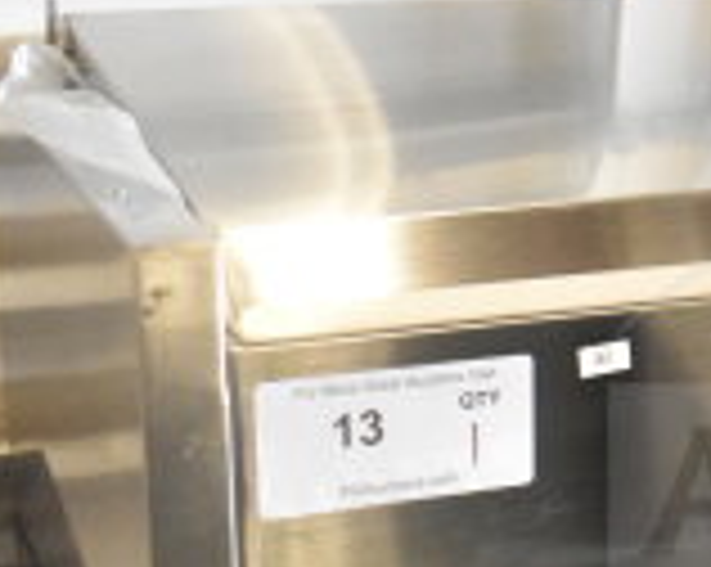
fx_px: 2060
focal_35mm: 98
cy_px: 241
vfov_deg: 15.7
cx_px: 1112
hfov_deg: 17.3
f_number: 6.3
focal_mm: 18
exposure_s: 1/160
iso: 6400
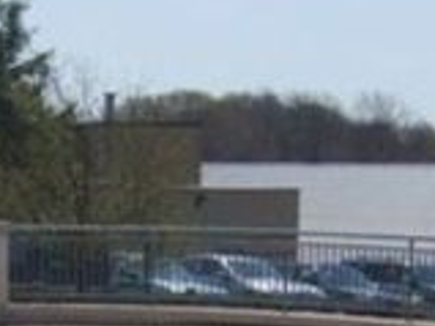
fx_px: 1846
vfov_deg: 9.9
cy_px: 430
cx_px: 26
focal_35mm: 147
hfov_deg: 13.3
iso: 80
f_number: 7.1
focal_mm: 5.8
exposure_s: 1/500
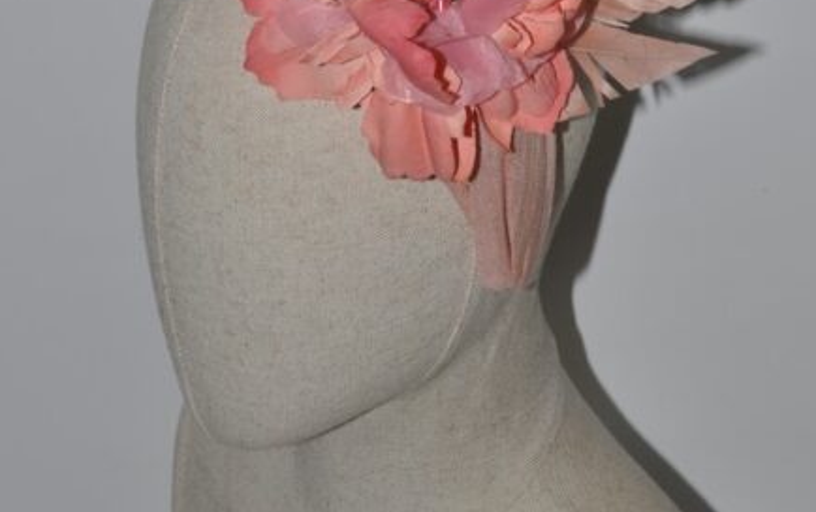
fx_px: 1691
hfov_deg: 27.1
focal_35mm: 76
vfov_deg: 16.4
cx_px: 406
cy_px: -116
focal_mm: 32
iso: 200
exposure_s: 1/60
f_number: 7.1
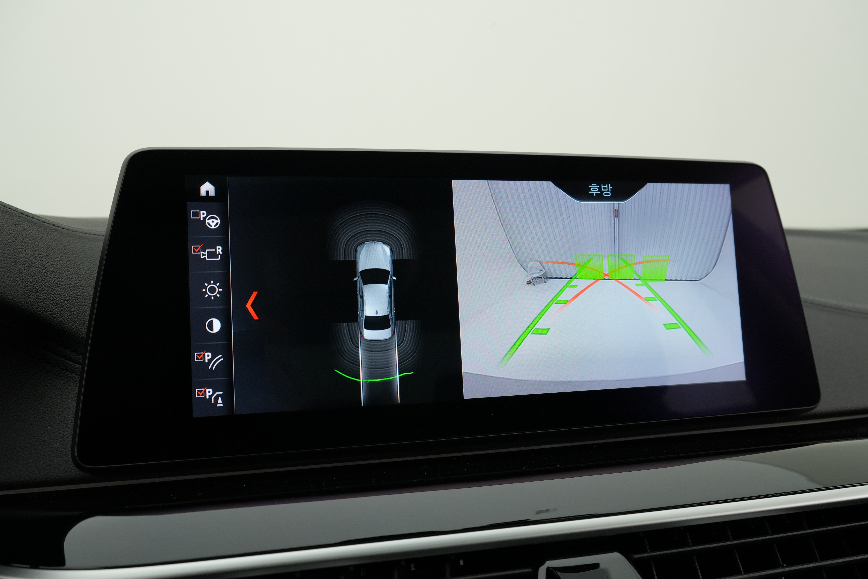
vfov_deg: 40.3
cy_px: 290
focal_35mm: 33
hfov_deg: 57.7
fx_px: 788
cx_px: 434
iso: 400
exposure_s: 1/30
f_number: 6.3
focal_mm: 21.8
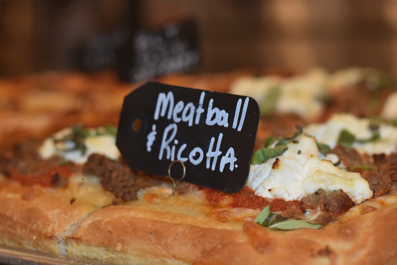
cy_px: 132
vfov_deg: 18.2
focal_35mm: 75
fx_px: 827
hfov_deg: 27.0
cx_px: 198
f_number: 3.2
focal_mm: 50
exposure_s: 1/60
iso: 800
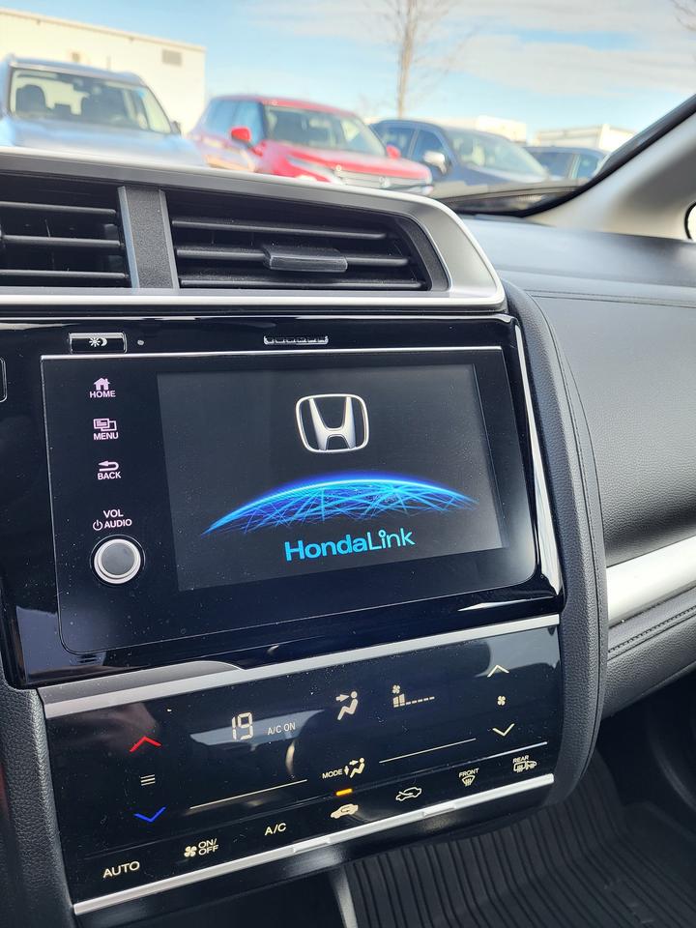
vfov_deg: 67.3
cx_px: 348
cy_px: 464
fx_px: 697
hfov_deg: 53.1
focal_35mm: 26
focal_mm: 5.4
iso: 64
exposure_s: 1/120
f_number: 1.8
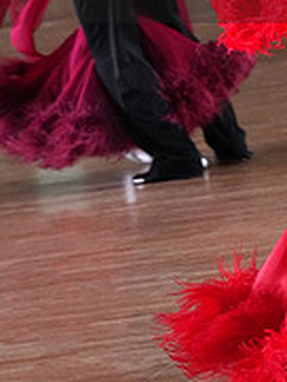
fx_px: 4936
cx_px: 375
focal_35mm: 447
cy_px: -46
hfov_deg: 3.3
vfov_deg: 4.4
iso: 10000
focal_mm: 145
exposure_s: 1/400
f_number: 7.1
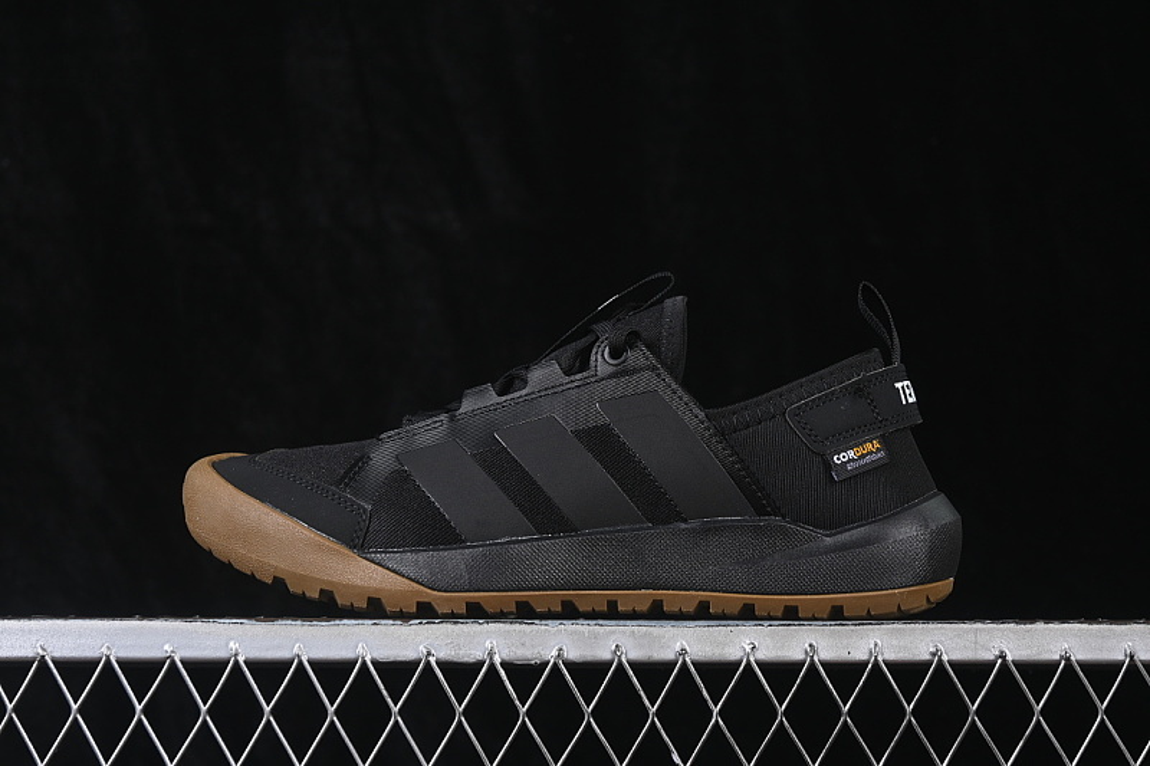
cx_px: 575
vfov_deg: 18.2
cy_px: 383
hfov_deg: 27.0
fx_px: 2395
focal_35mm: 75
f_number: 6.3
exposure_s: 1/60
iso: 160
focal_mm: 50
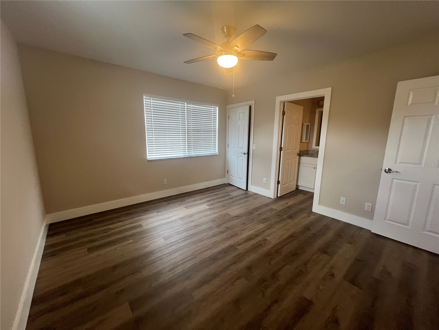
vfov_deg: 89.9
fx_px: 165
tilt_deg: -7.0
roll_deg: +0.2
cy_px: 165
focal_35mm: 13
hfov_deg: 106.2
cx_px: 220
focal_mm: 1.57
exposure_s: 1/120
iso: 200
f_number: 1.8
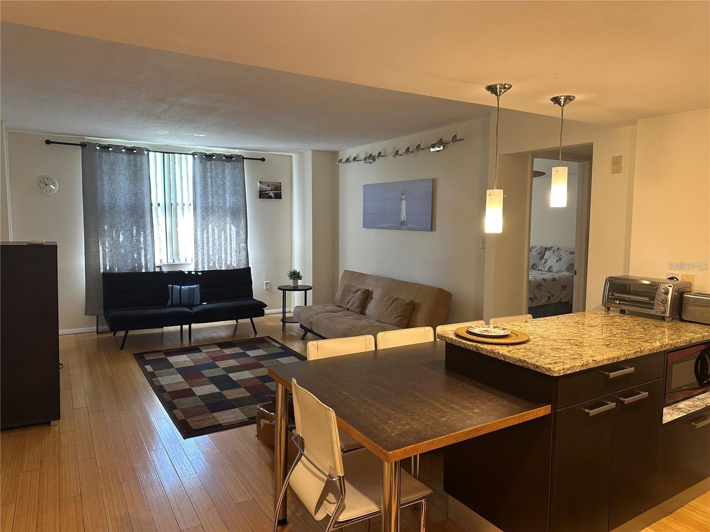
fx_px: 492
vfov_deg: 56.8
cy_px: 266
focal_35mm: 24
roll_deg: -0.8
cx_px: 355
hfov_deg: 71.6
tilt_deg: -5.6
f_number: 1.78
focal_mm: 6.86
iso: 160
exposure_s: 1/60
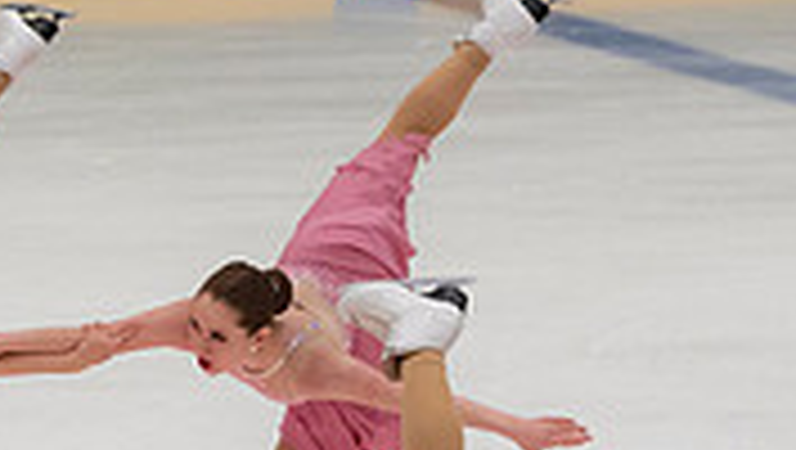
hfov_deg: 3.5
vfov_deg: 2.0
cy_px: 370
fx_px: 12889
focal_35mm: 610
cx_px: -330
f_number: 5.6
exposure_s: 1/320
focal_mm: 105
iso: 1000
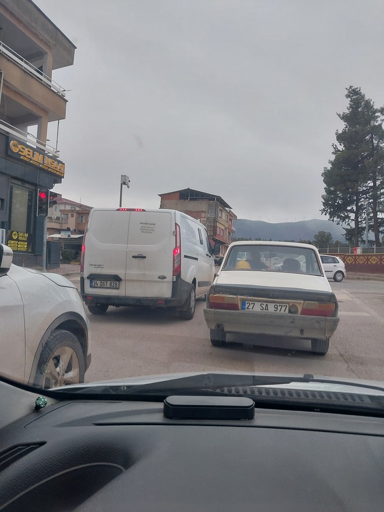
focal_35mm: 30
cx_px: 192
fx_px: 444
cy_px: 256
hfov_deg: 46.8
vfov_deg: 60.0
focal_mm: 4.6
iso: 20
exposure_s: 1/114
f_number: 1.8
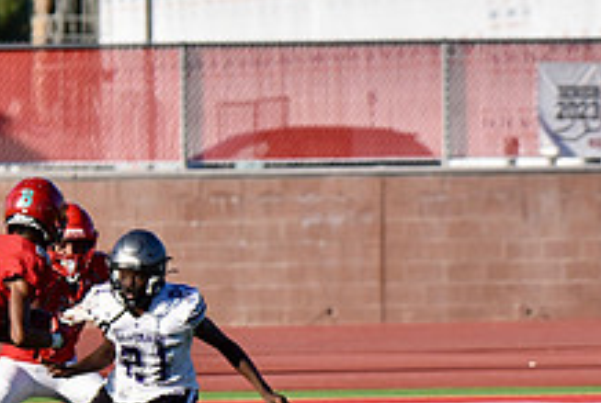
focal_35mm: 638
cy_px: 327
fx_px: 10665
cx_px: -28
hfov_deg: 3.2
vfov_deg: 2.2
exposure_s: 1/4000
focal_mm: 240
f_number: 5.6
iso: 720
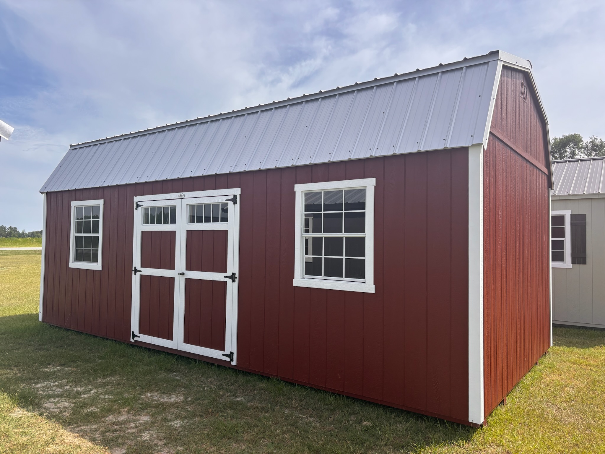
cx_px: 302
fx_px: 454
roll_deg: -0.9
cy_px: 227
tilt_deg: +4.2
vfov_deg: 53.1
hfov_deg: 67.3
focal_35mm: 26
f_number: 1.6
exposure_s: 1/2933
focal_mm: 5.96
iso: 50
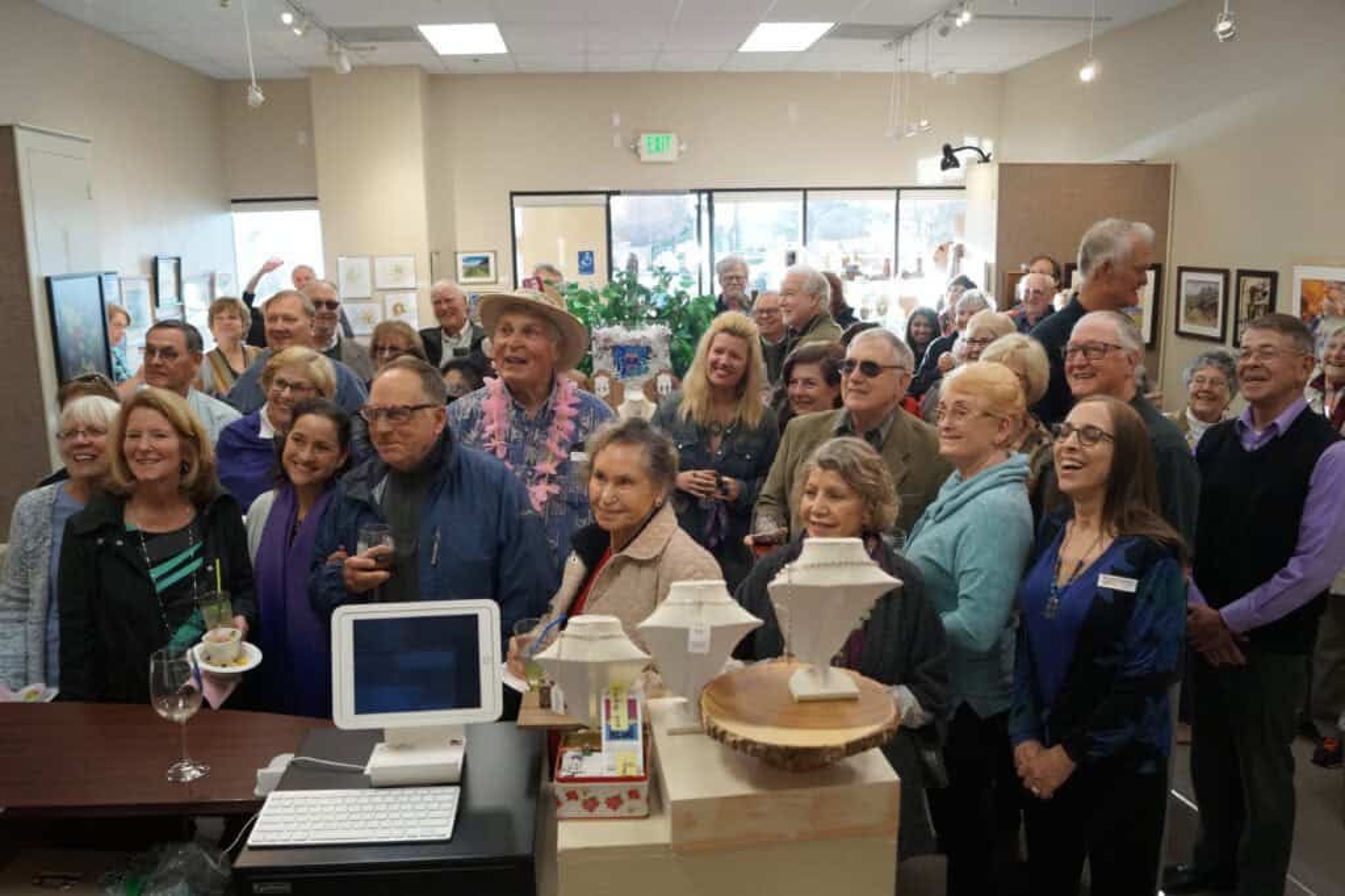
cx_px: 672
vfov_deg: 47.9
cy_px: 448
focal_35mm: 27
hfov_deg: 67.4
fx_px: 1008
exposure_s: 1/160
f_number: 4
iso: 1000
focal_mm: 18
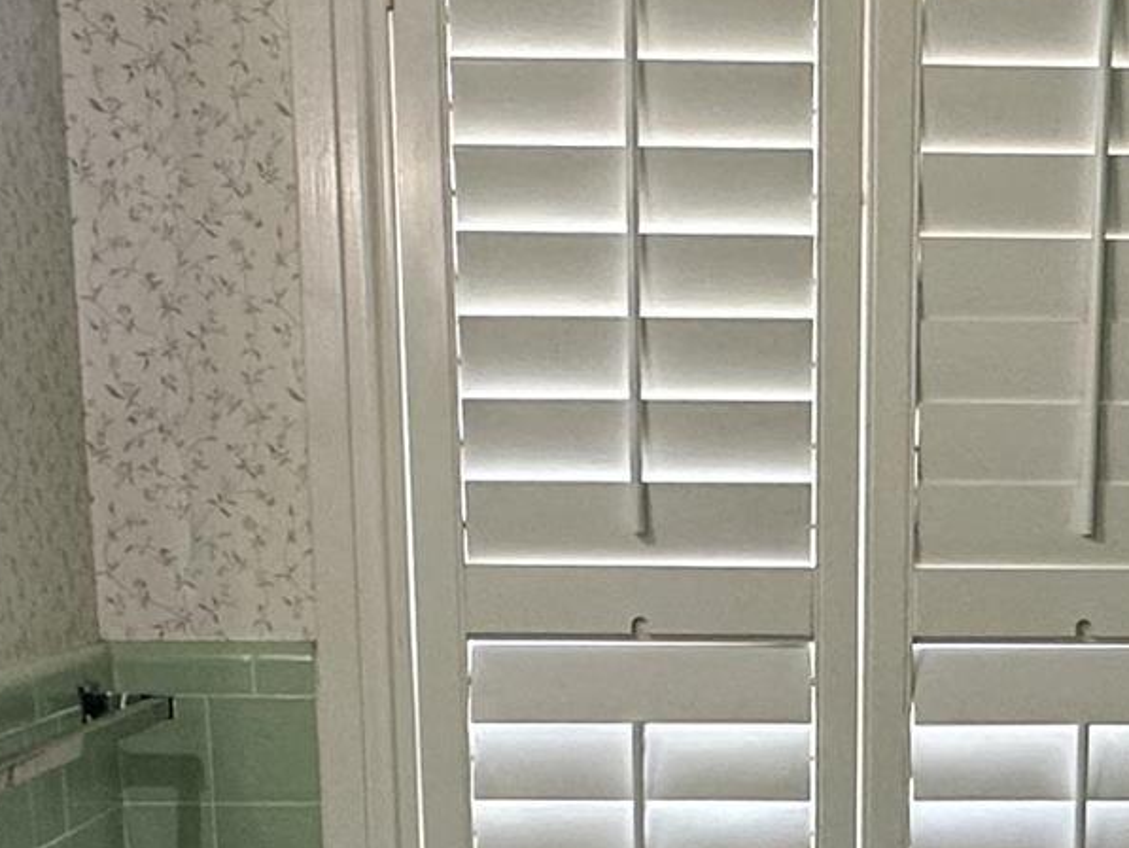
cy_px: 1096
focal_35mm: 72
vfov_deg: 19.0
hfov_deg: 26.7
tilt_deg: -15.0
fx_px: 2349
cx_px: 819
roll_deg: -0.3
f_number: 2.2
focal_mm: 2.22
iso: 160
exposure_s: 1/120
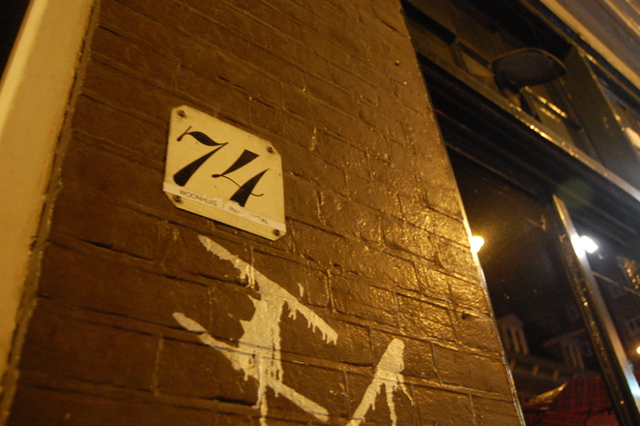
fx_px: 587
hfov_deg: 57.2
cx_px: 320
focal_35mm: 33
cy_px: 213
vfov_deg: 40.0
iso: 1600
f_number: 3.8
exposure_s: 1/4
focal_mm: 22
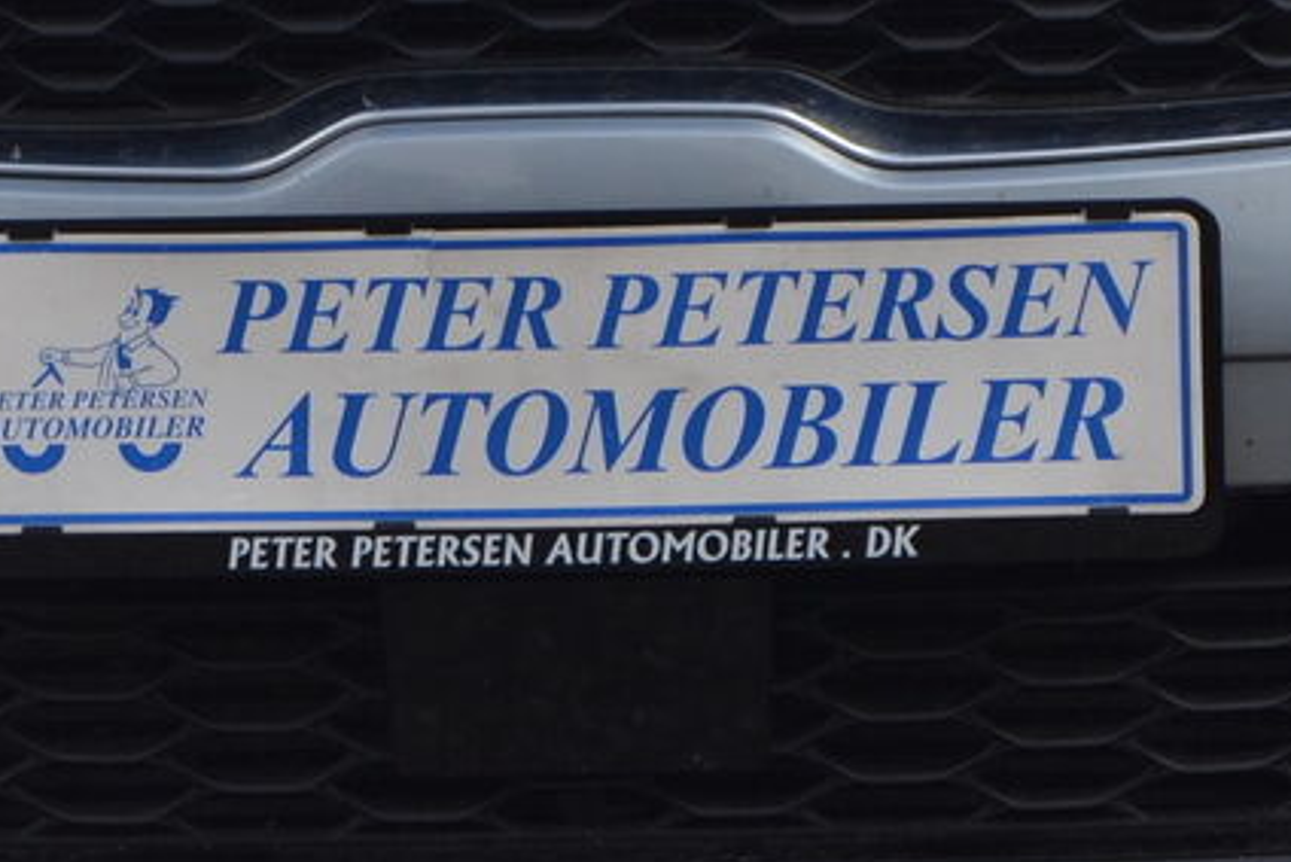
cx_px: 557
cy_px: -442
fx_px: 9255
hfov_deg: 8.0
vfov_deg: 5.3
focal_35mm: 258
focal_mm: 38
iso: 100
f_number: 8
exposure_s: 1/250
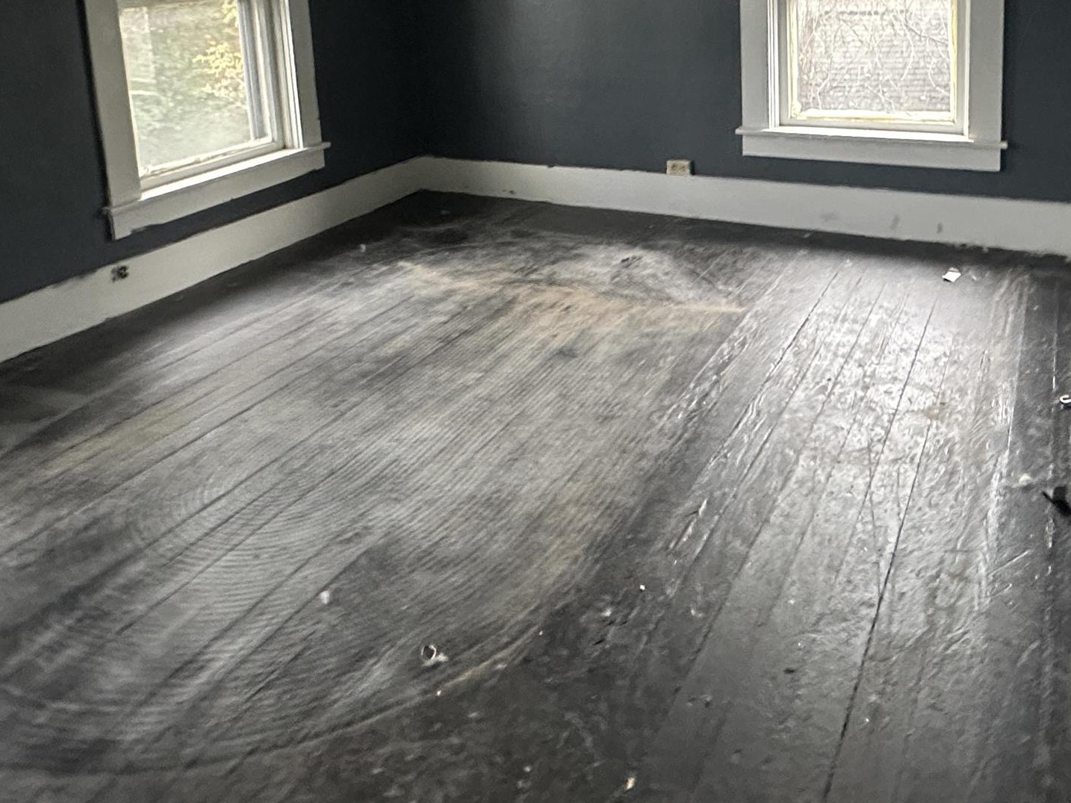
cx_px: 600
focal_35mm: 30
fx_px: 928
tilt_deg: -8.8
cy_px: 93
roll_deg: +3.2
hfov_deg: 59.8
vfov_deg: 43.1
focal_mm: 2.22
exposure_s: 1/60
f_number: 2.2
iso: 500
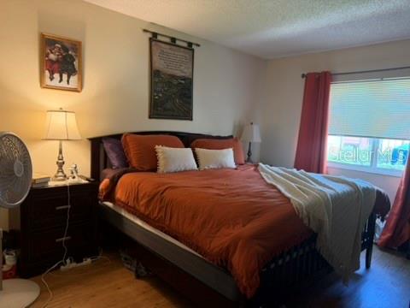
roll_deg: -2.8
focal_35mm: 24
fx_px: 284
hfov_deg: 71.6
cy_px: 154
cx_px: 205
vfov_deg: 56.8
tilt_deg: -5.8
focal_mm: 6.76
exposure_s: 1/120
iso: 400
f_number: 1.78
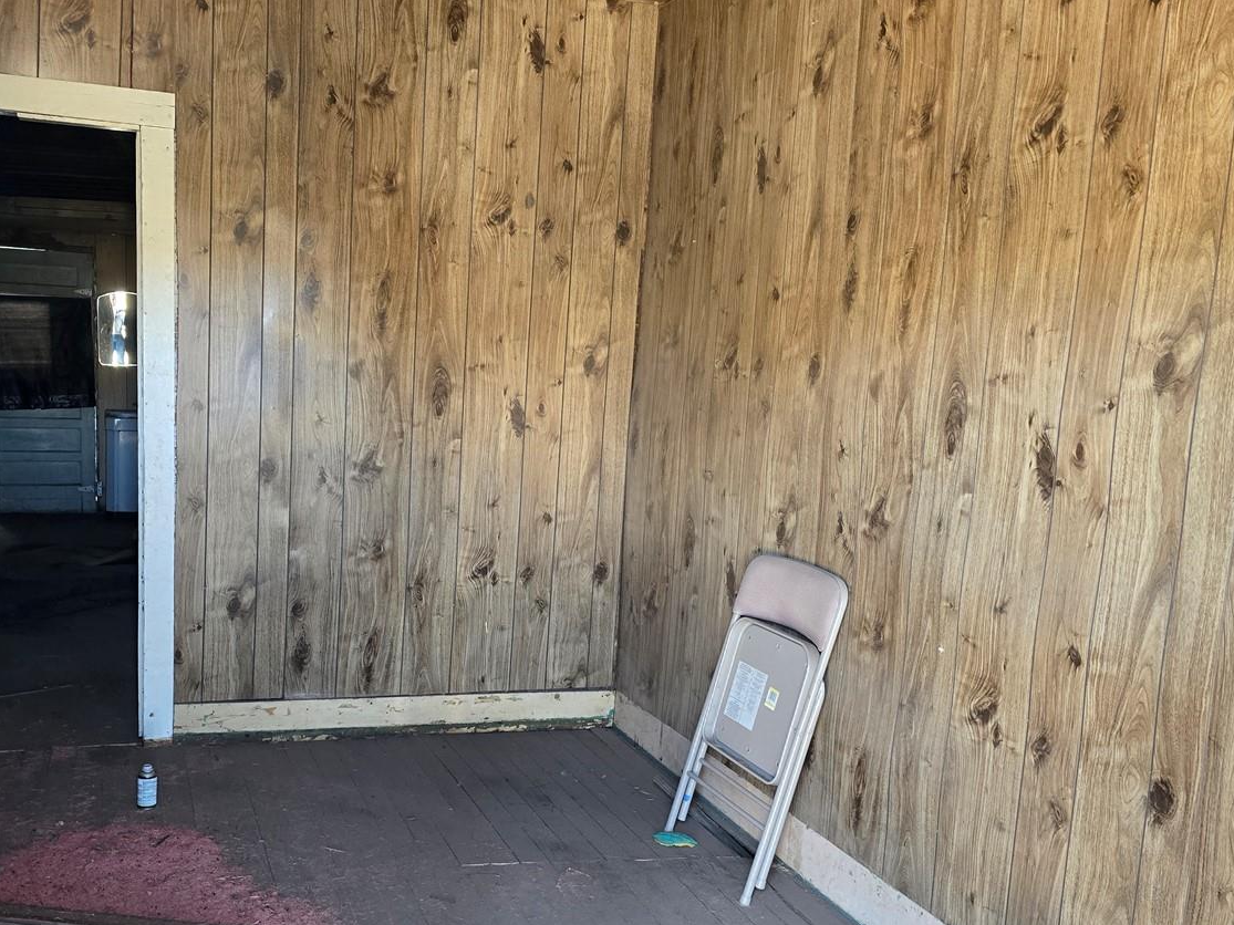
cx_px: 492
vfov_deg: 42.9
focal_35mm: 33
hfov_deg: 54.9
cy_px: 520
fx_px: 1176
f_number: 1.7
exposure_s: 1/60
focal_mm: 6.3
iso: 800
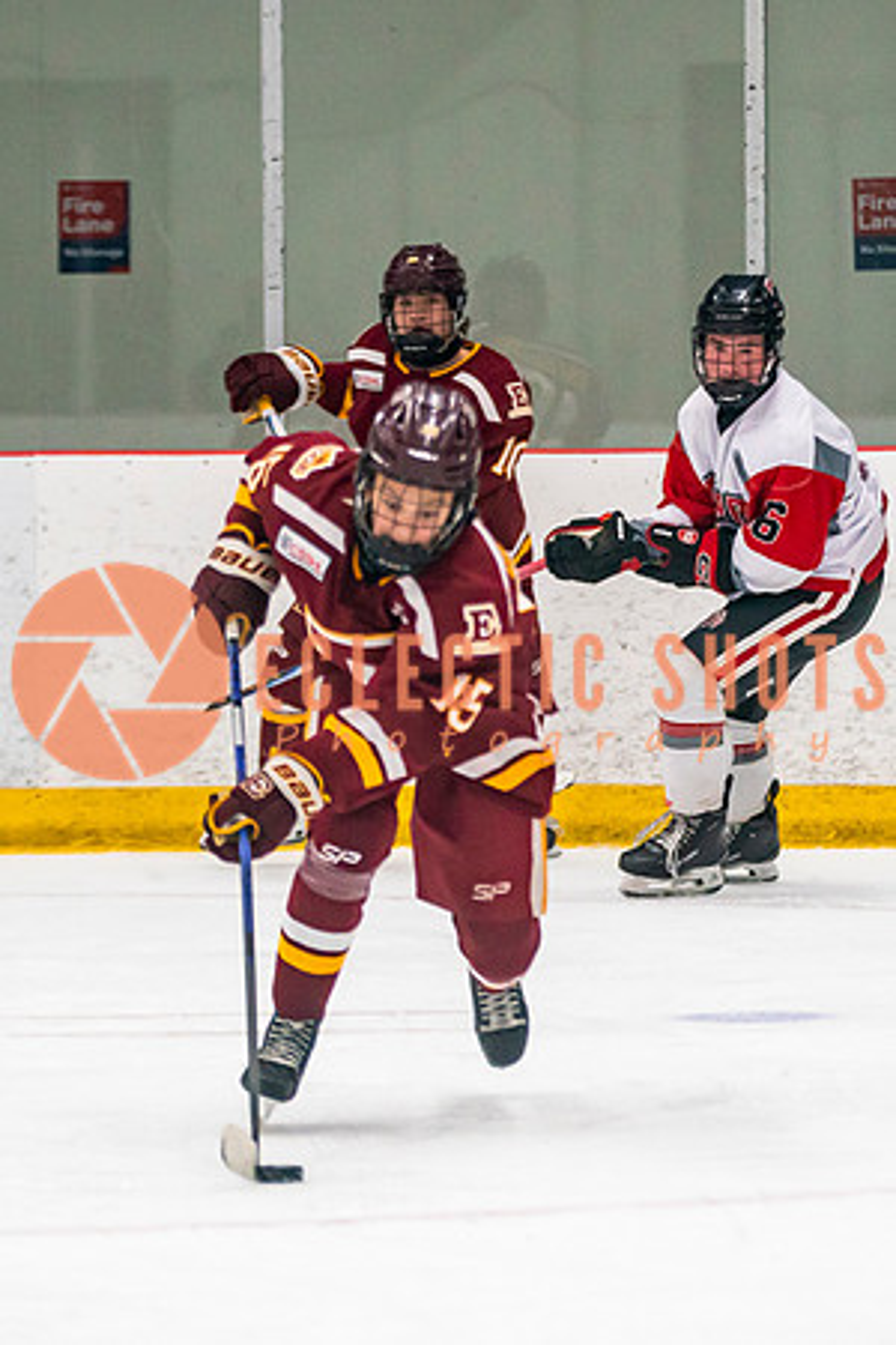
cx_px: 593
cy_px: 719
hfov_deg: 5.1
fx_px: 10084
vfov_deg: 7.6
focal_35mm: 270
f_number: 2.8
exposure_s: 1/640
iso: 2500
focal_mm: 130
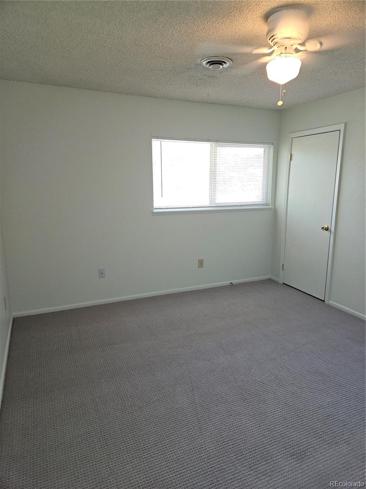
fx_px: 324
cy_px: 244
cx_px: 183
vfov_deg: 73.9
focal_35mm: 23
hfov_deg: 58.9
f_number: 1.8
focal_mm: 5.4
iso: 100
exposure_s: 1/60
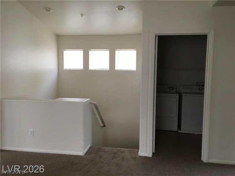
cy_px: 88
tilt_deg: -5.1
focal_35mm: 29
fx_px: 197
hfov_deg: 61.7
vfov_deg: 48.2
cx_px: 118
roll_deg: -1.2
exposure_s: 1/30
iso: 25
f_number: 2.2
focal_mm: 4.15
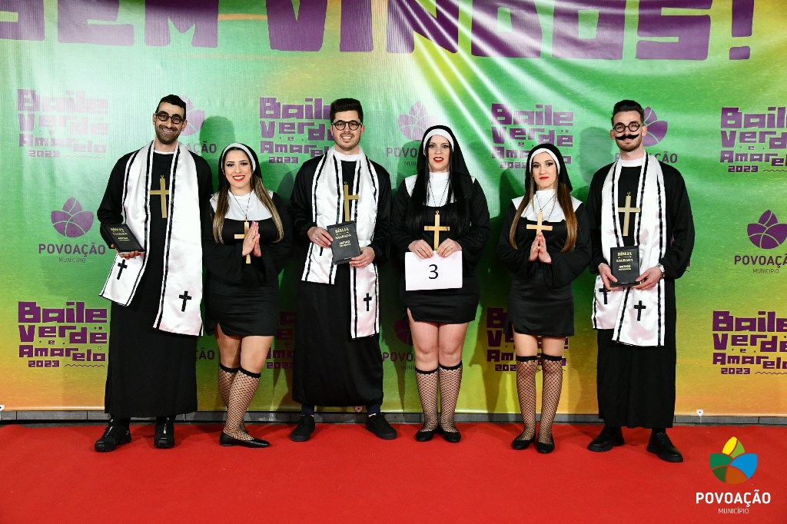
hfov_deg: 41.1
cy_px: 262
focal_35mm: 48
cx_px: 394
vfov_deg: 28.1
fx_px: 1049
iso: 2800
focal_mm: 32
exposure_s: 1/125
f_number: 4.2
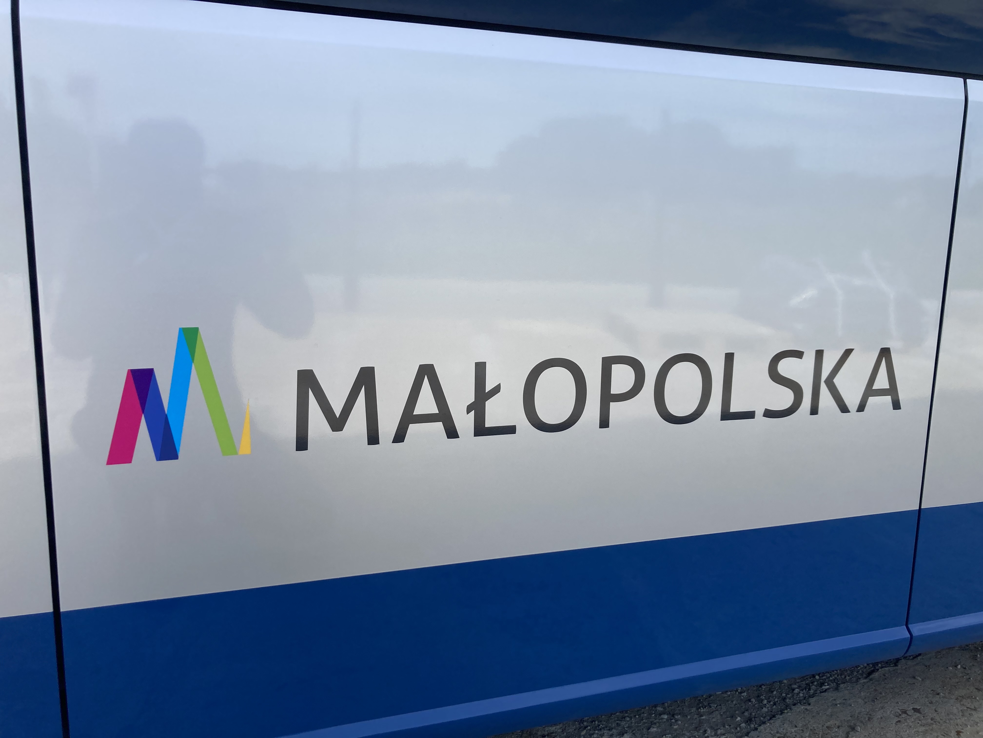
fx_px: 795
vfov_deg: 49.7
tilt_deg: -7.8
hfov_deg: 63.4
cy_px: 369
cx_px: 492
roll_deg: -1.3
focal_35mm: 28
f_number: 1.8
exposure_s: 1/1143
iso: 20
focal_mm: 3.99
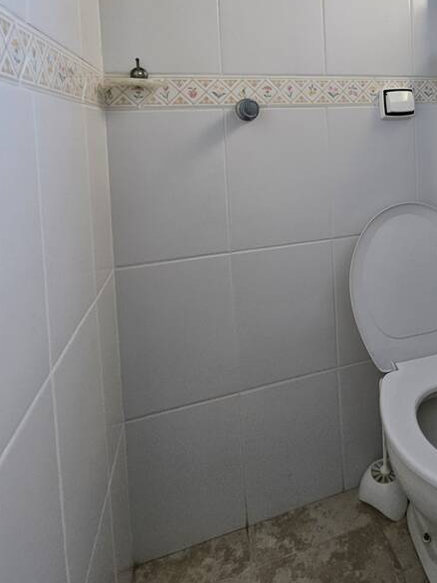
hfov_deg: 52.7
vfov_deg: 67.2
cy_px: 147
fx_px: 404
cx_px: 356
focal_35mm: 24
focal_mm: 1.7
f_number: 2.2
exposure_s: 1/60
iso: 160
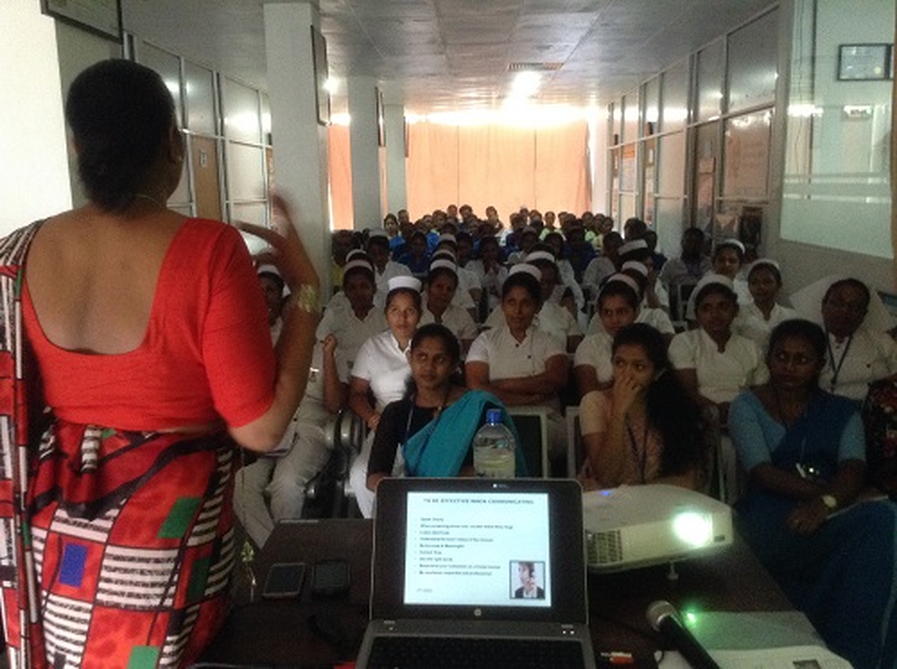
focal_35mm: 33
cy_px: 334
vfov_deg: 42.8
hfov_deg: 55.4
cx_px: 448
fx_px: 853
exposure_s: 1/20
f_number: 2.4
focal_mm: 3.3
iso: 250
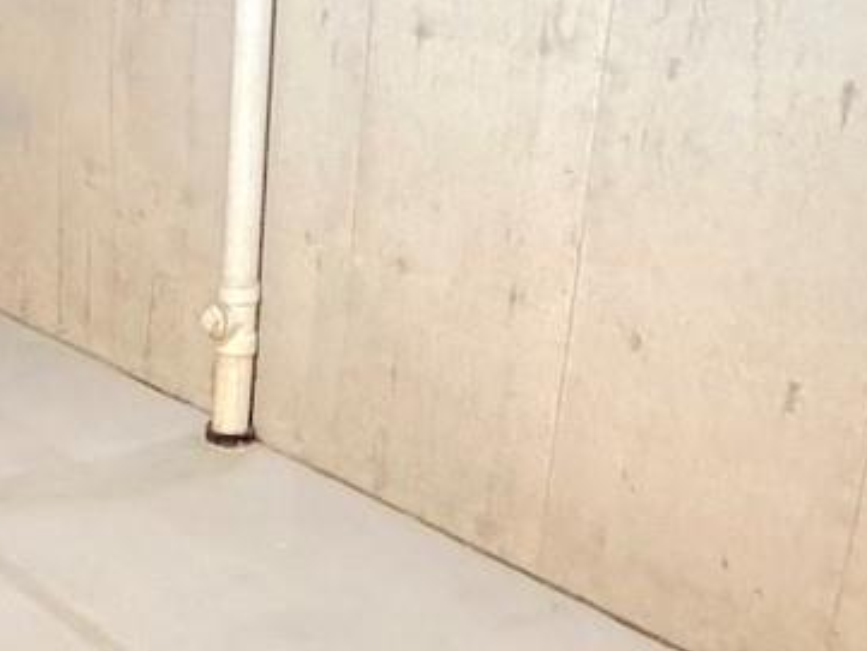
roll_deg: +0.7
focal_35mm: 62
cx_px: -2
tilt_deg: -18.5
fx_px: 1553
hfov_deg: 29.1
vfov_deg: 23.7
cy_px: 363
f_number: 2.2
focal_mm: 2.22
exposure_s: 1/40
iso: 1250
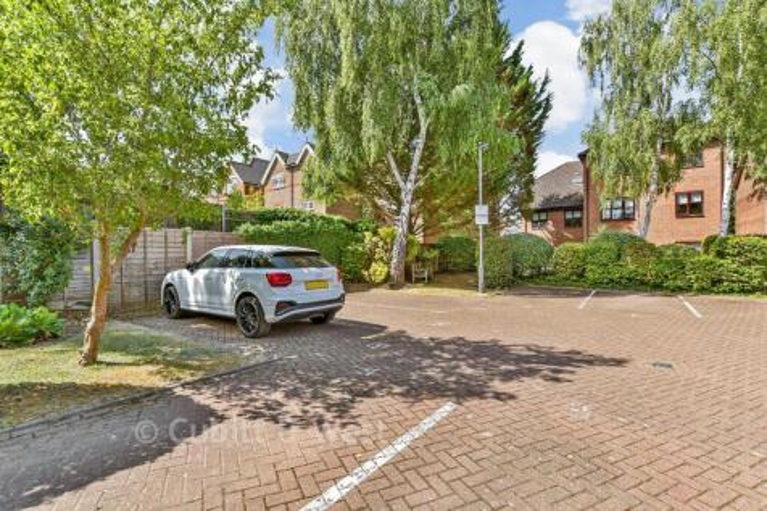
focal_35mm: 16
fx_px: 341
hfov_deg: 96.8
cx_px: 384
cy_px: 256
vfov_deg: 73.7
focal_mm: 11
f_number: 8
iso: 160
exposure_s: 1/125
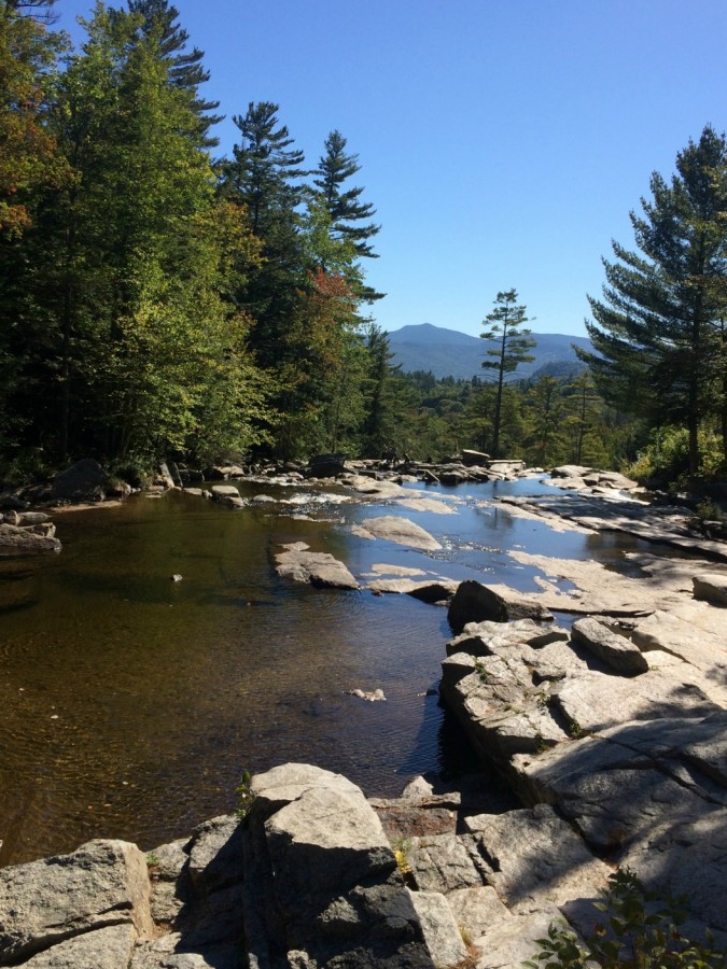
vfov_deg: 55.2
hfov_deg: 42.9
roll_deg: -0.7
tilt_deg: -4.8
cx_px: 378
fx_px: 924
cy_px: 425
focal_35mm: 33
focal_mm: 4.15
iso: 32
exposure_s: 1/1866
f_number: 2.2
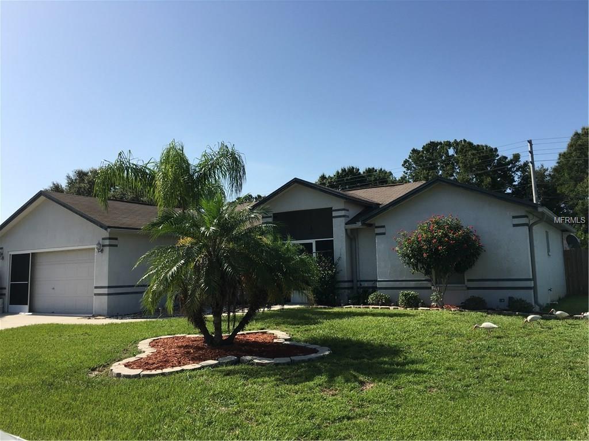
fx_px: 493
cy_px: 220
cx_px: 294
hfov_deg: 61.7
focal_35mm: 29
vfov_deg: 48.2
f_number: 2.2
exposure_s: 1/1570
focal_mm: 4.15
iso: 25
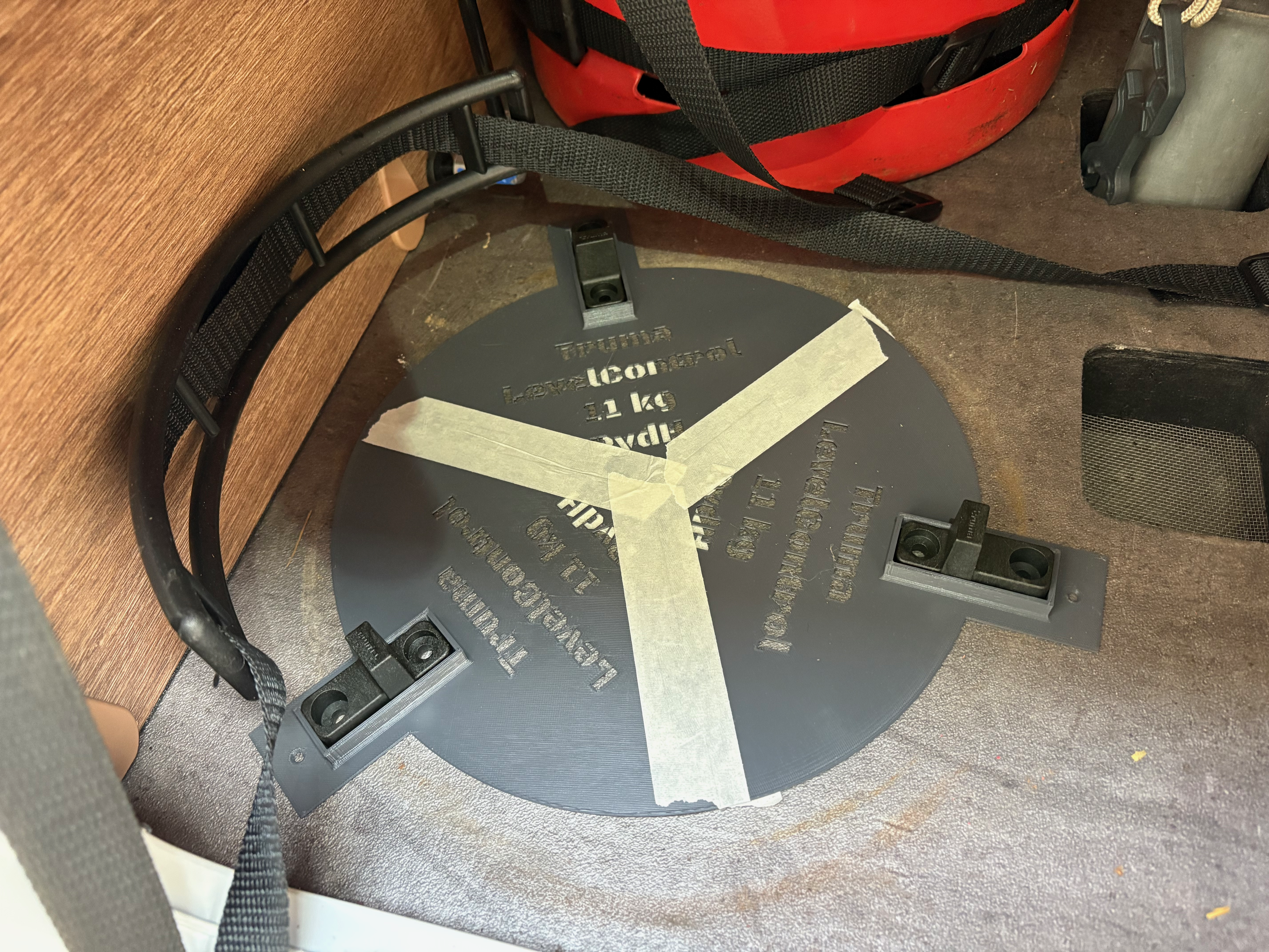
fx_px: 953
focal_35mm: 26
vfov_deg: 53.1
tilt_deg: -55.2
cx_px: 634
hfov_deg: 67.3
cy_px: 476
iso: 500
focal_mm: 5.96
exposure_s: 1/43
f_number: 1.6
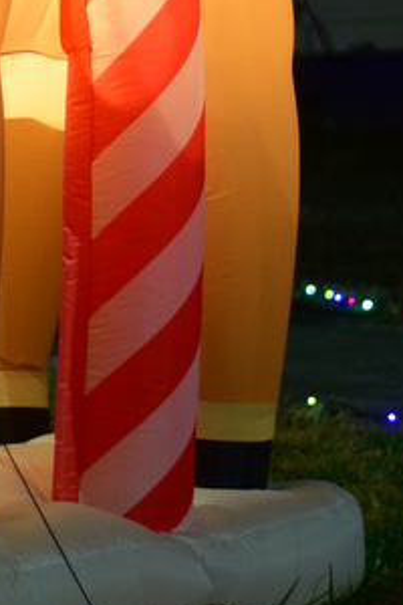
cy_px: -101
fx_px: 4198
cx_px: -55
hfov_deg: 5.5
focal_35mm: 250
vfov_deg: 8.2
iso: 800
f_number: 1.8
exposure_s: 1/30
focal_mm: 50
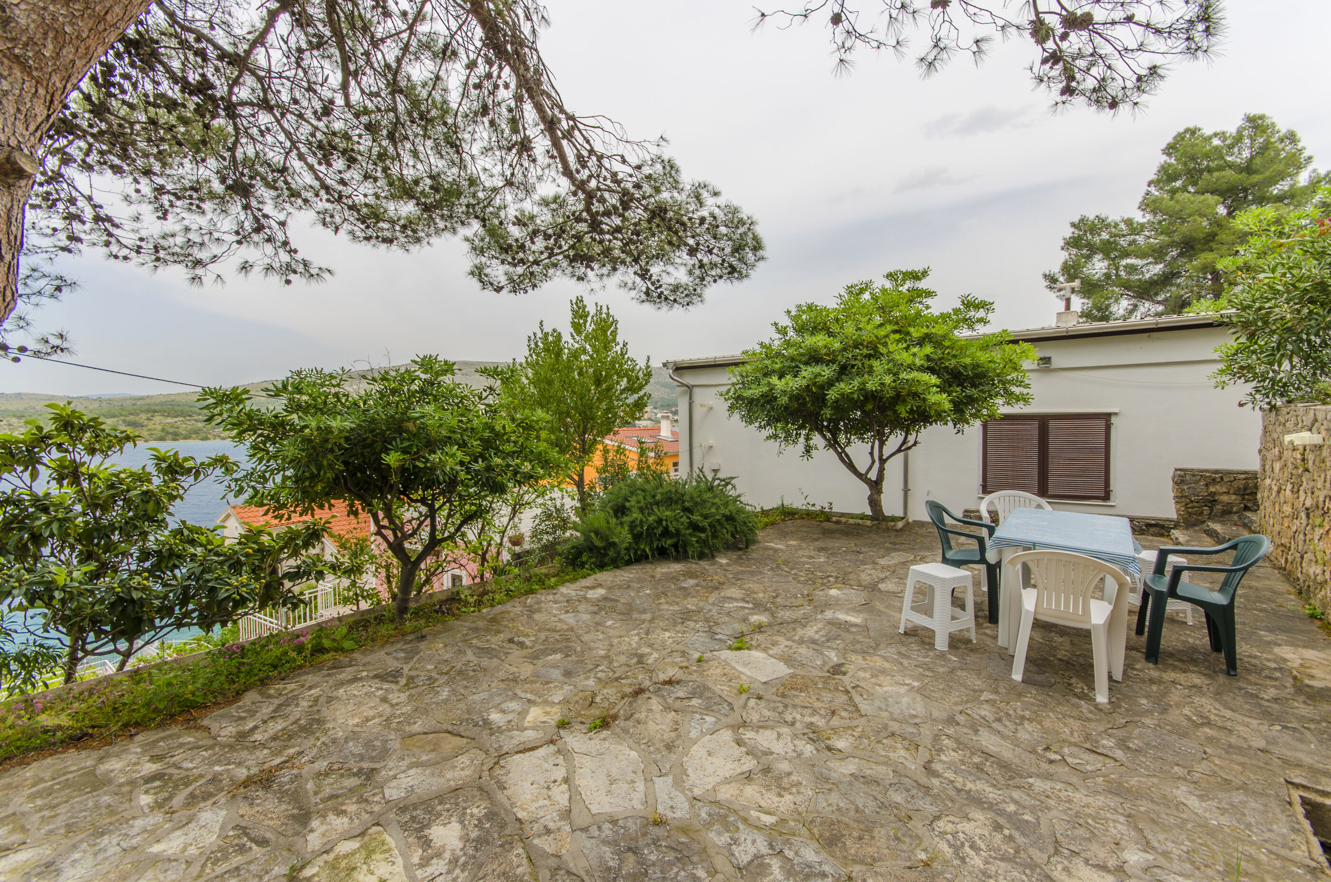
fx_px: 553
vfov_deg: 77.1
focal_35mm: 15
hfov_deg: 100.5
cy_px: 441
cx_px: 666
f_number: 8
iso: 100
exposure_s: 1/200
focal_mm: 10
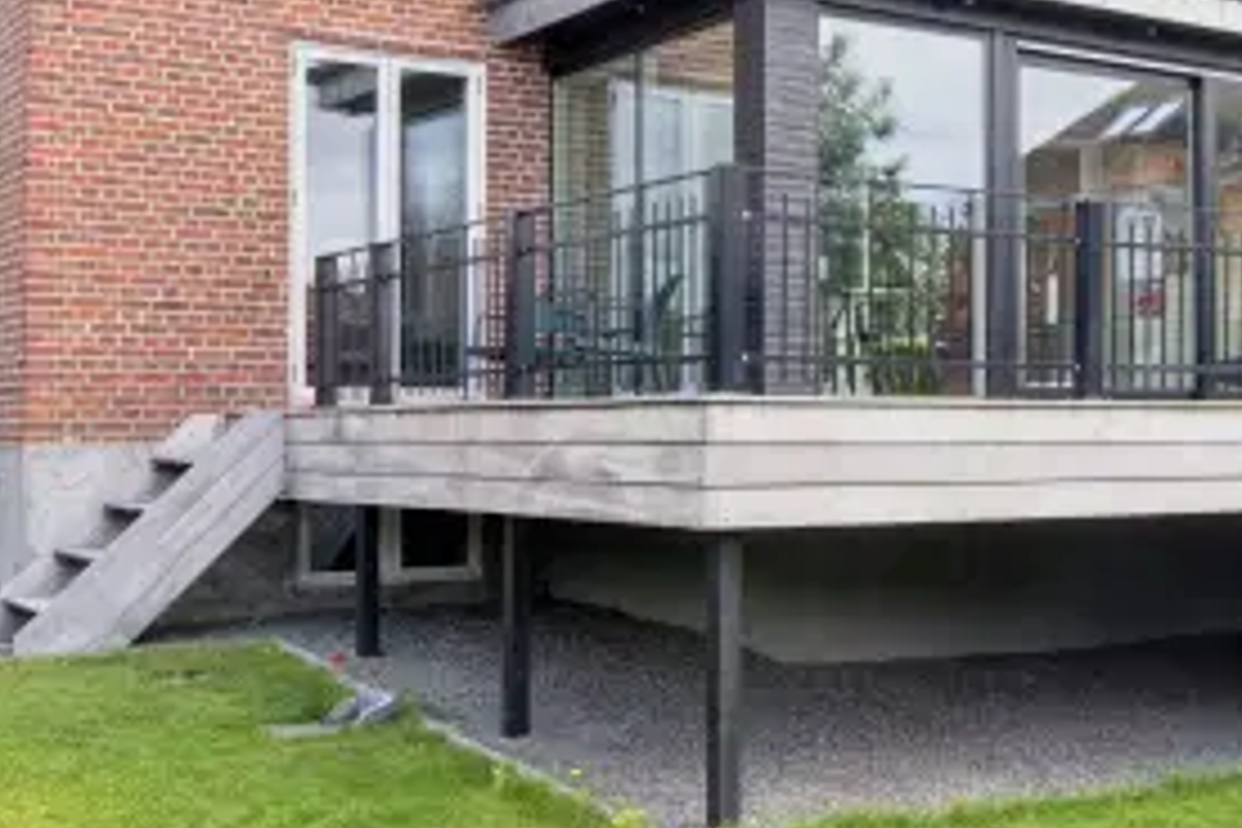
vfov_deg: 25.2
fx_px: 1799
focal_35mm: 52
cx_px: 1004
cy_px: 101
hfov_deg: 36.7
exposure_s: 1/80
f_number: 8
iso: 200
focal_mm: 15
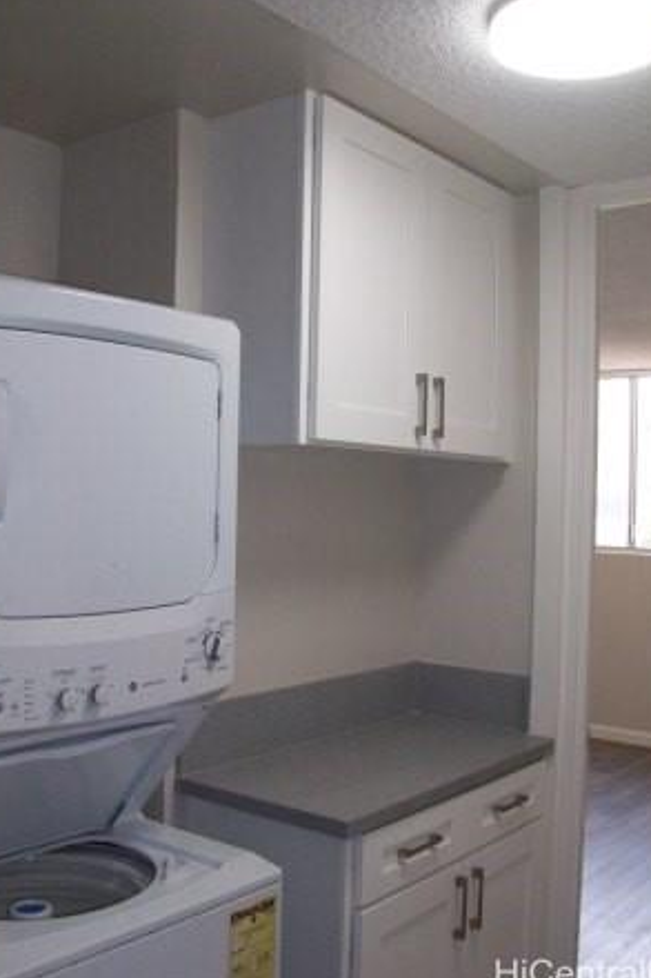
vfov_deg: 53.1
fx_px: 977
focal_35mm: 36
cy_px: 489
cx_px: 344
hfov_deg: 36.8
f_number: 2.8
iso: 199
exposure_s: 1/128
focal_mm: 5.7
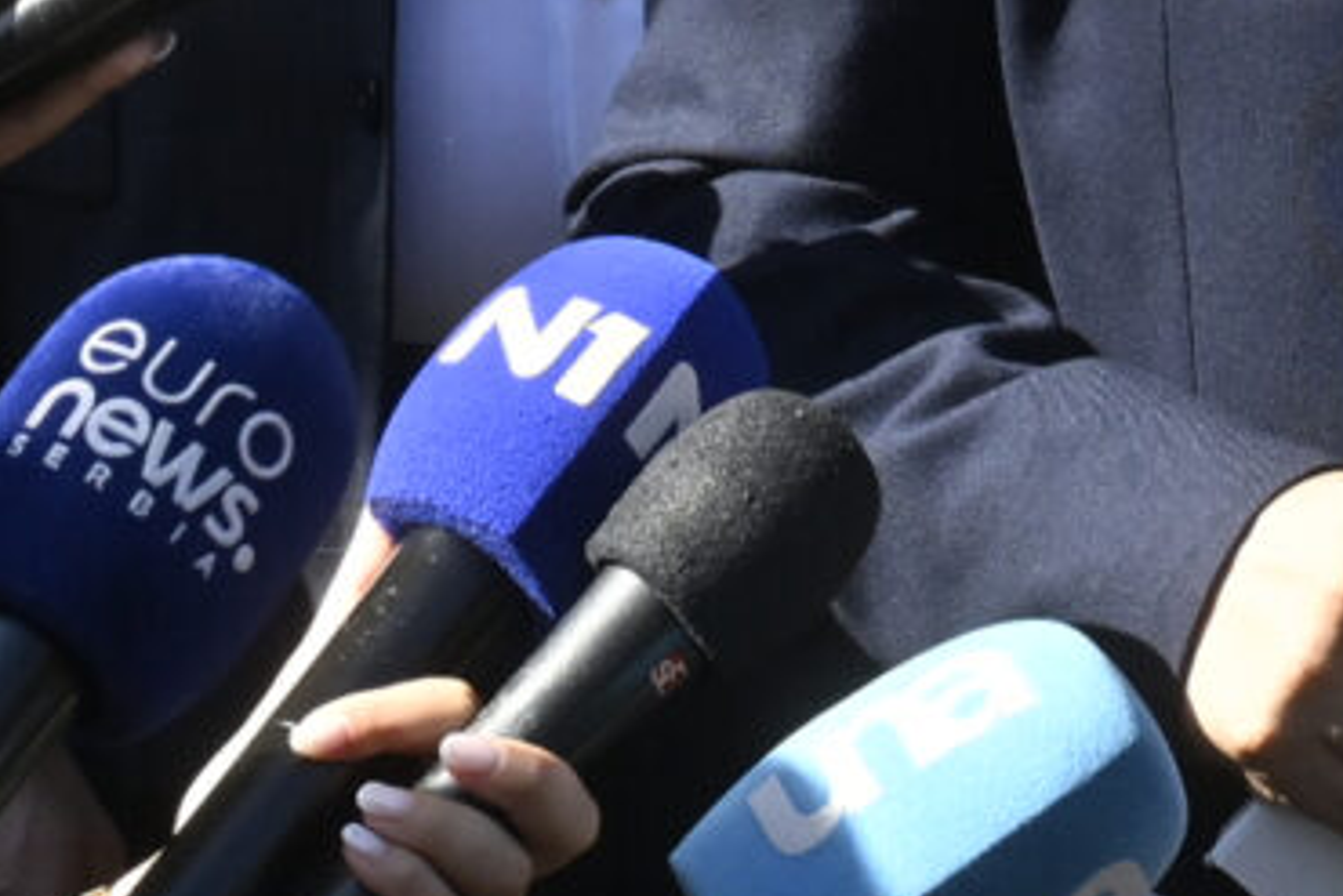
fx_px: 9553
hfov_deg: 8.0
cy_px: -1699
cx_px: 1535
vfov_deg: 5.1
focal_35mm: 256
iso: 400
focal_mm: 37
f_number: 8
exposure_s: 1/400
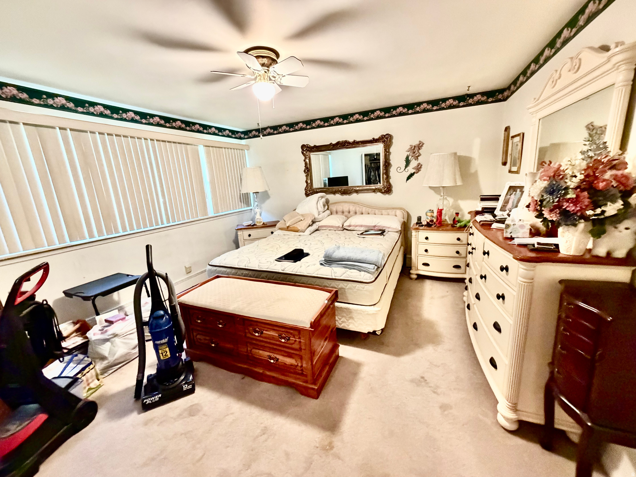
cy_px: 238
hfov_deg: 102.1
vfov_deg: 85.7
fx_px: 257
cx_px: 318
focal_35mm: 14
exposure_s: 1/60
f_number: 2.2
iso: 640
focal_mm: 2.22
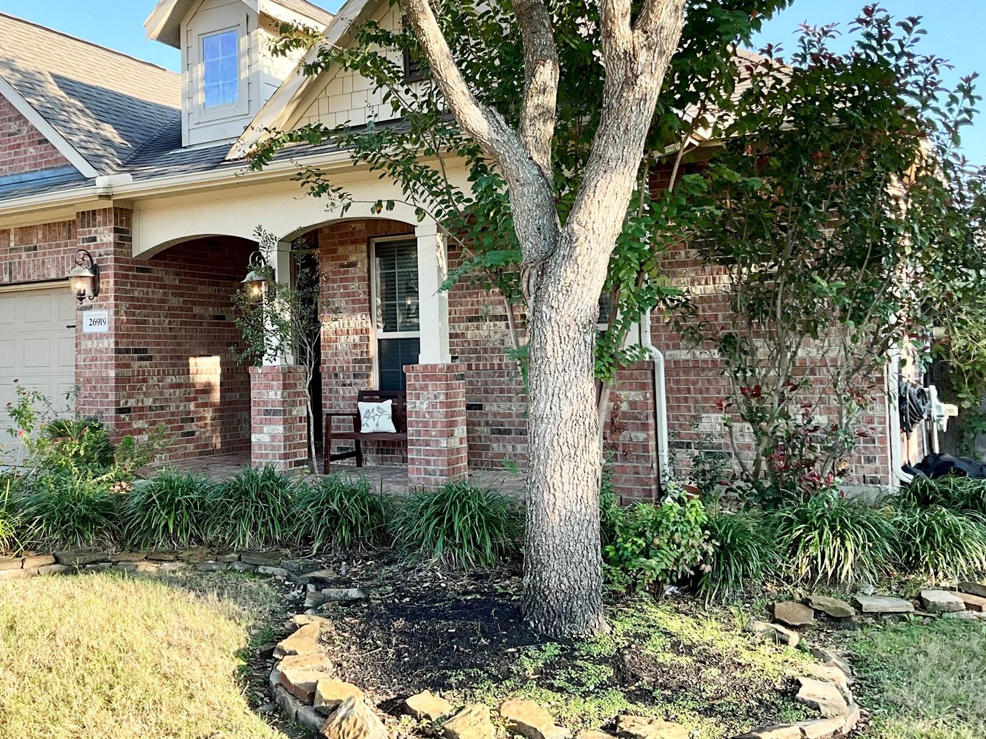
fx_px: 1054
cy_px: 304
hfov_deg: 49.6
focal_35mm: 37
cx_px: 361
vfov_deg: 38.5
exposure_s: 1/265
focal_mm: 3
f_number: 1.8
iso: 25
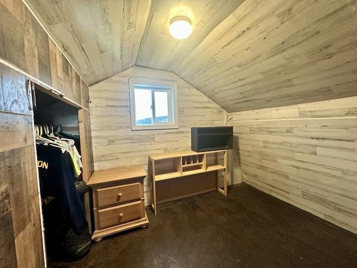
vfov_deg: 85.7
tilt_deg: -3.7
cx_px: 178
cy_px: 134
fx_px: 144
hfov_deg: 102.1
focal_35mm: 14
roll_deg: +1.4
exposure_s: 1/60
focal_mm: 2.22
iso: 250
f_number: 2.2
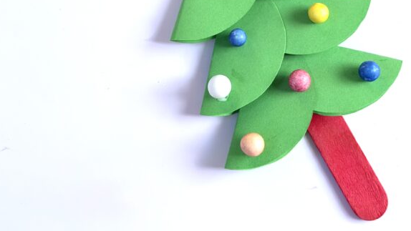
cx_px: 271
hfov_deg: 30.0
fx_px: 763
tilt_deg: -83.2
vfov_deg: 17.2
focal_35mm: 70
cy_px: 60
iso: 64
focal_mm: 6.76
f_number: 1.78
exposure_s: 1/279
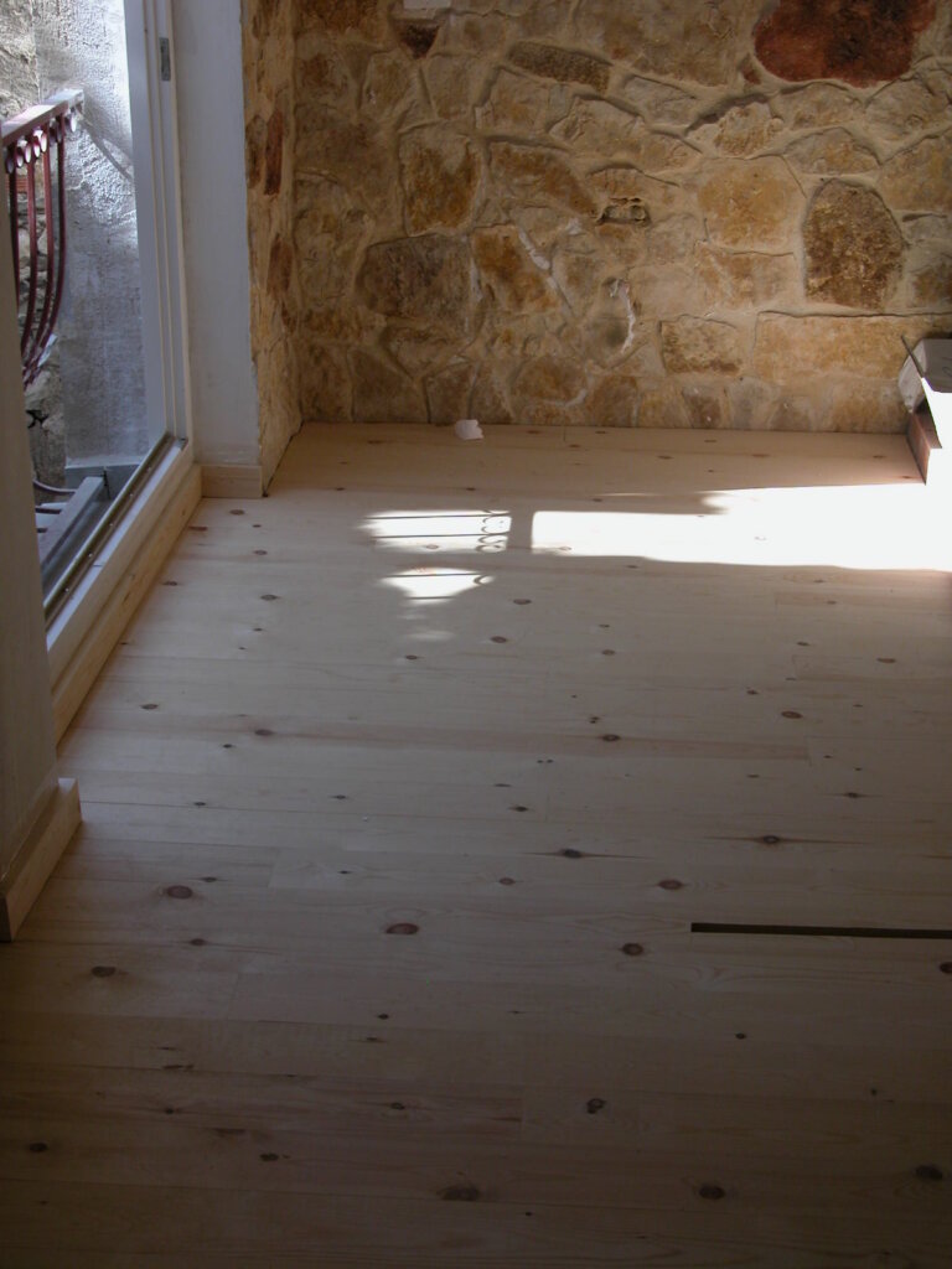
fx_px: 2090
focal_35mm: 57
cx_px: 476
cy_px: 634
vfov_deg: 33.8
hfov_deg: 25.7
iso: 100
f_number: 3.9
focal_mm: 14.7
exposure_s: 1/127
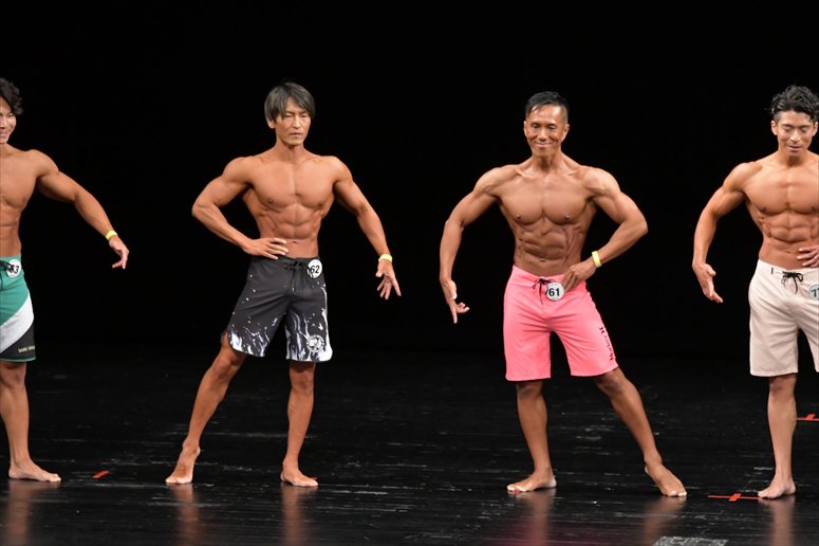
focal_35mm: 255
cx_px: 410
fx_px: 5798
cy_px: 273
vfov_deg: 5.4
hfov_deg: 8.1
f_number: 5.6
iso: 3200
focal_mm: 170
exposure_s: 1/400
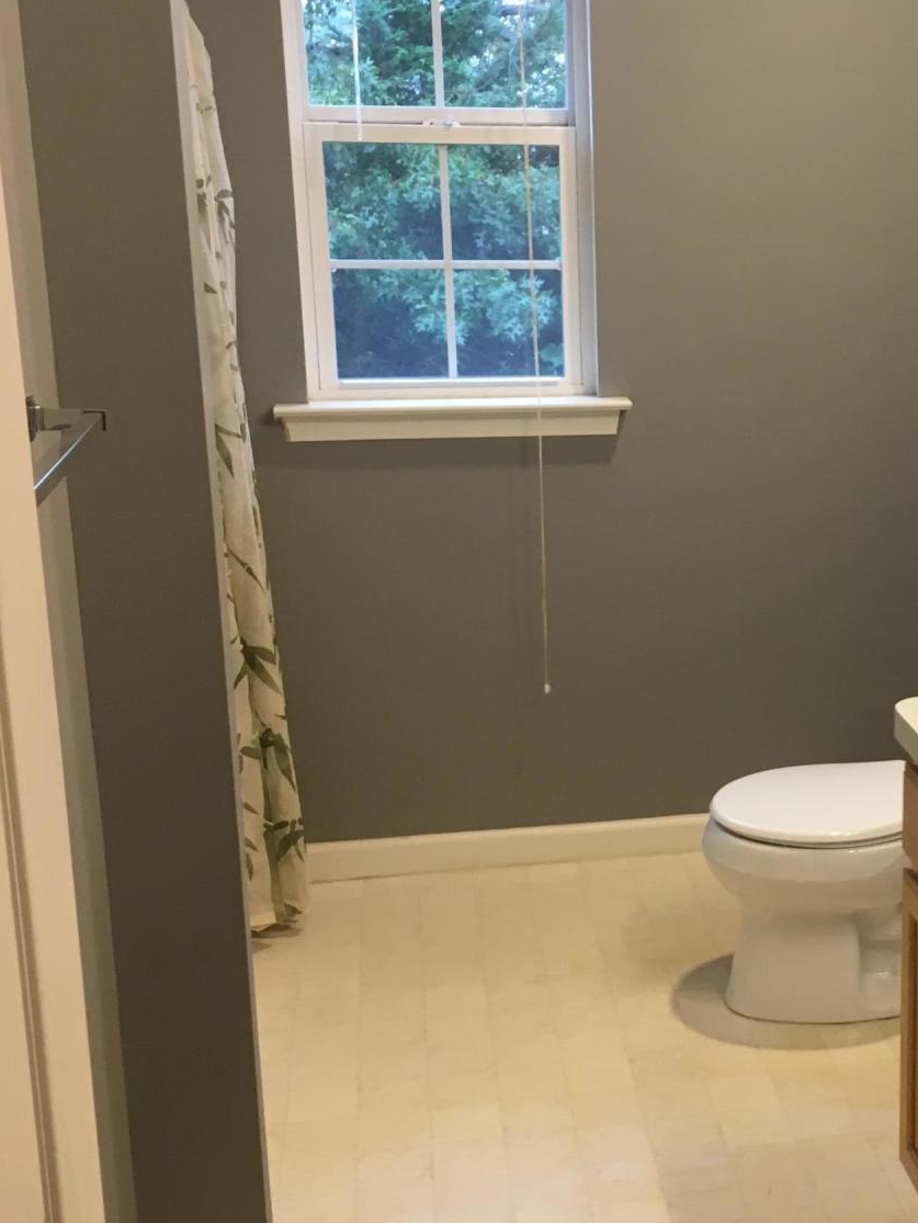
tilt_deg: -12.4
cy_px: 652
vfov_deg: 36.8
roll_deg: -2.2
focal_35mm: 52
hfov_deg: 27.1
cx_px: 820
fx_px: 1838
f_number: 2.2
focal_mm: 4.15
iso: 64
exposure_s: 1/30
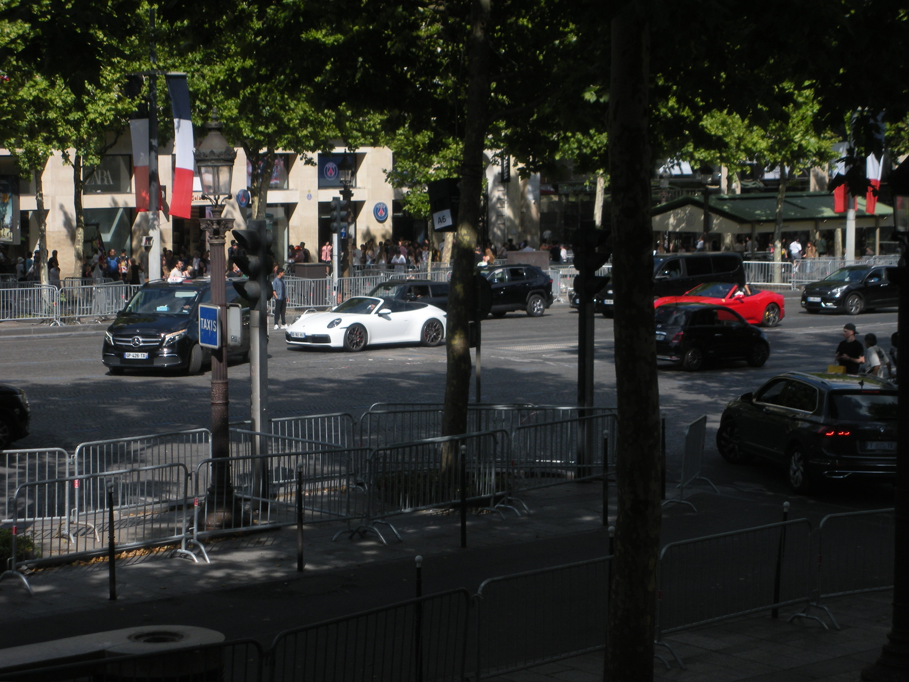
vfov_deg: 18.2
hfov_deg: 24.1
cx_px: 454
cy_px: 341
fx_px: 2127
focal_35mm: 81
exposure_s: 1/317
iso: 64
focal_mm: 14.2
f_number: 4.8
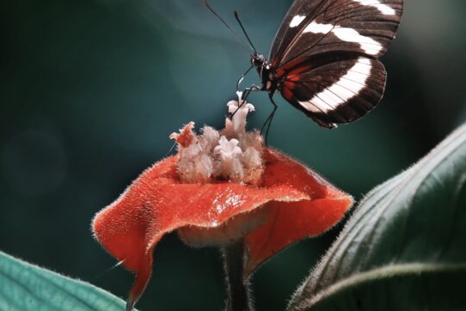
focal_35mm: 1133
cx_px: 193
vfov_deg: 1.2
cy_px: 220
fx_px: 14673
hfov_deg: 1.8
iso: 500
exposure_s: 1/250
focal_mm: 400
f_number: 8
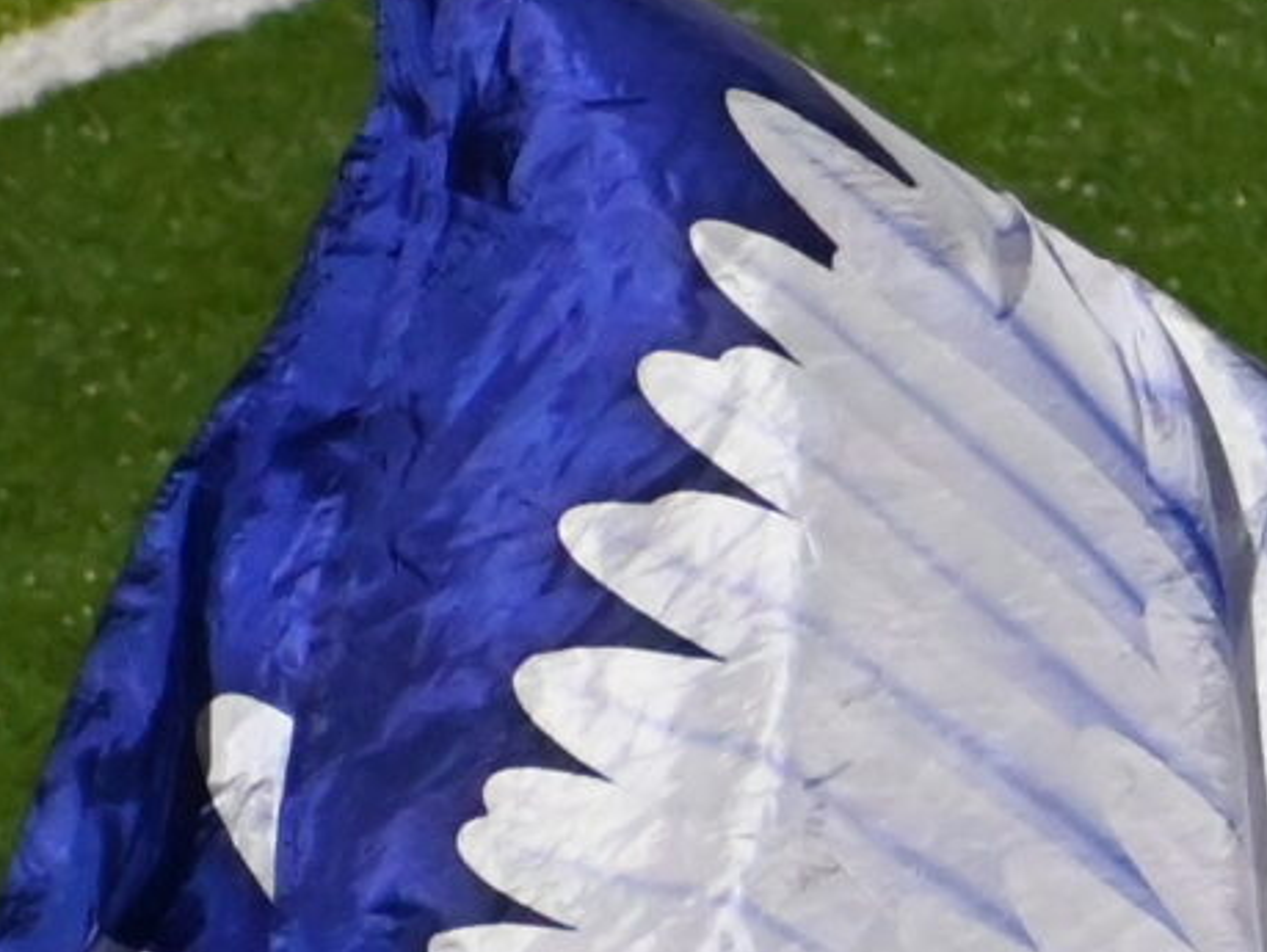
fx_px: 79488
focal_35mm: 2170
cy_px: 746
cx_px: 2484
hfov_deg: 0.9
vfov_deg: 0.7
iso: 7200
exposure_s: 1/400
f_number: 8
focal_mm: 270
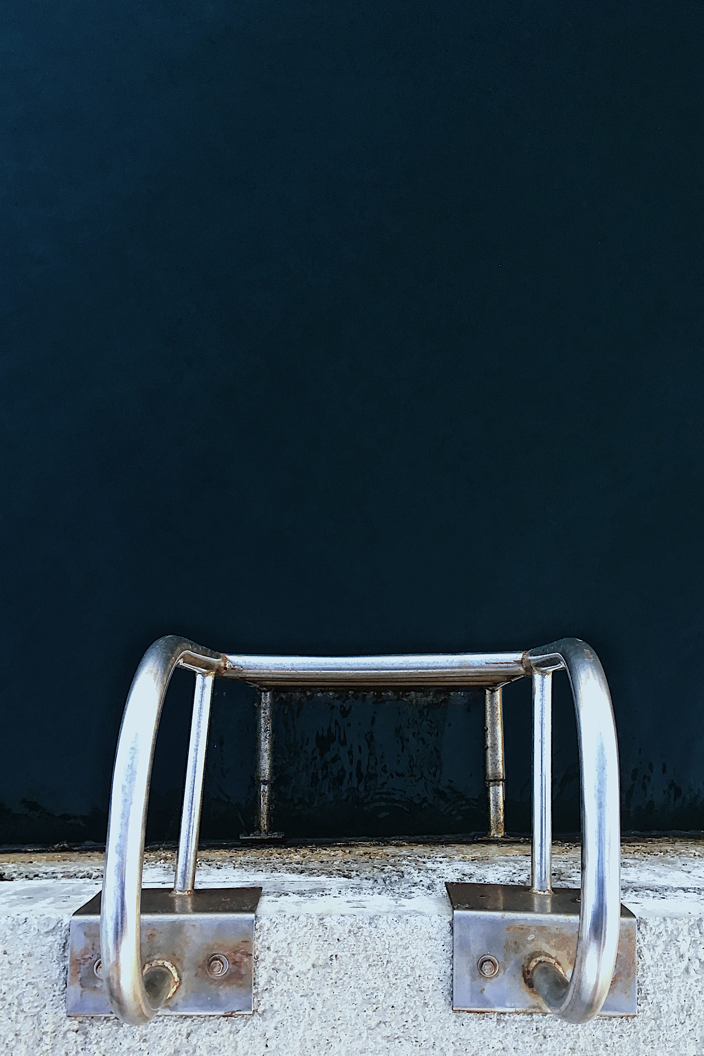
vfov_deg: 60.3
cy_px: 531
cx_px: 344
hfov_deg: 42.3
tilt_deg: -78.9
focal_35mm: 31
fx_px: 909
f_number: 2.2
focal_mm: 4.15
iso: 32
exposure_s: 1/33
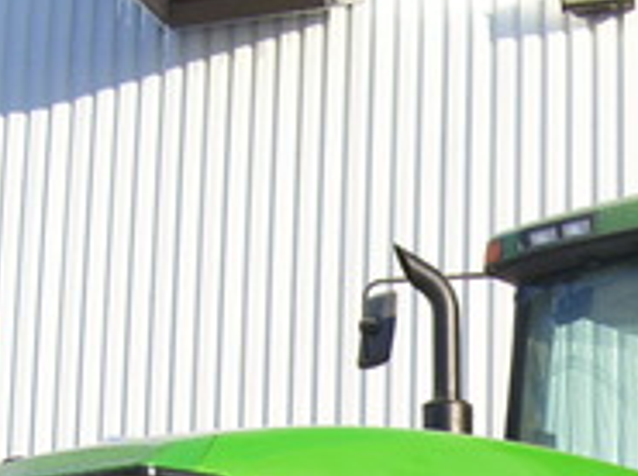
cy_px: 690
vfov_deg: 12.9
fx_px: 2005
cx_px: 617
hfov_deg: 17.7
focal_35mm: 109
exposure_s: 1/250
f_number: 4.8
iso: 80
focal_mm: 6
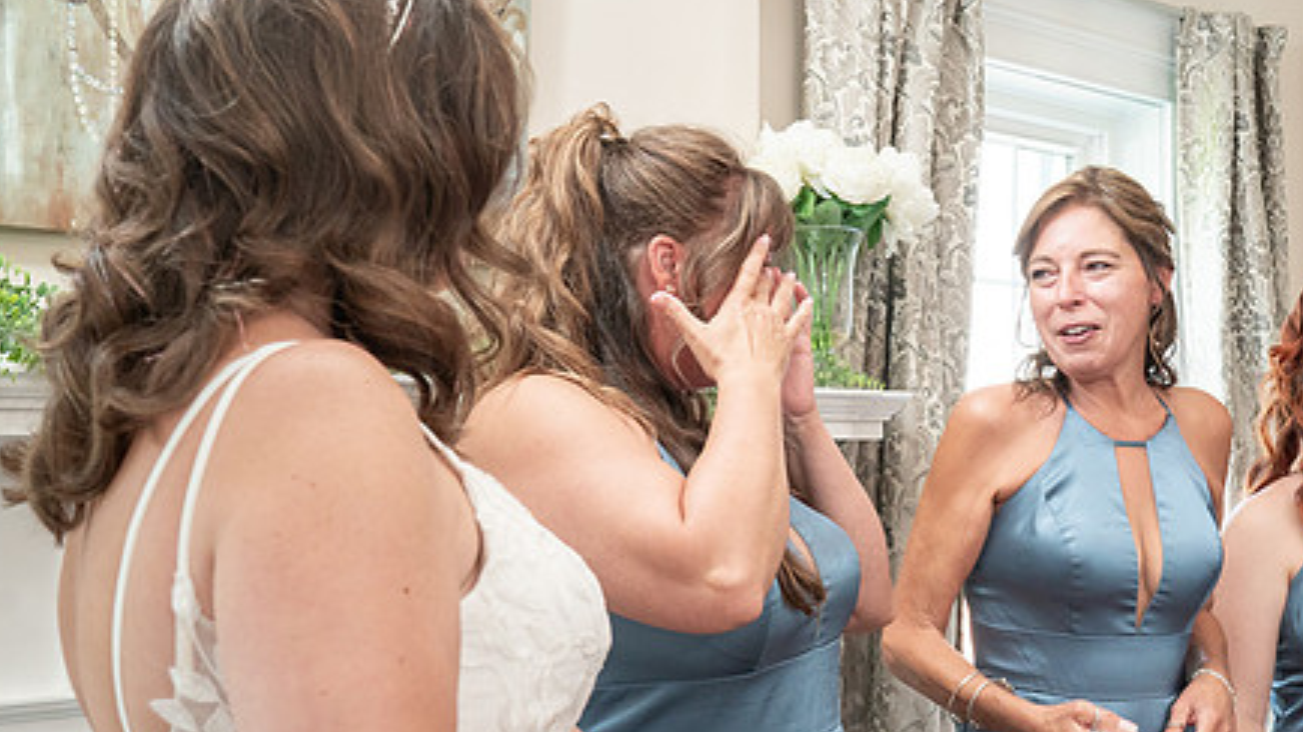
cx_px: 780
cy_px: 476
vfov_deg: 21.4
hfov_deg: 37.1
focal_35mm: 56
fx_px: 1935
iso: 2000
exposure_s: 1/200
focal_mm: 35
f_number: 6.3
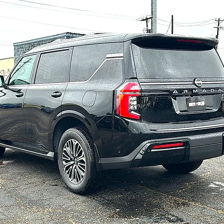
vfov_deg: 37.6
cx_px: 113
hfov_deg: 37.6
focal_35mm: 45
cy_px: 112
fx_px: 329
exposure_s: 1/211
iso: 64
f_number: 1.78
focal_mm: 6.86
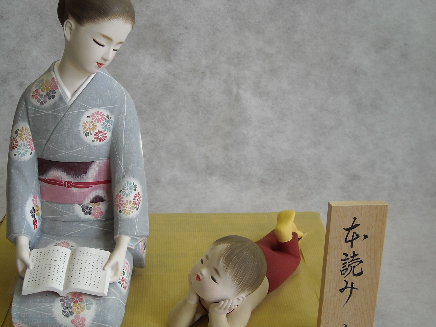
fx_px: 579
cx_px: 184
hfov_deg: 41.1
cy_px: 178
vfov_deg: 31.5
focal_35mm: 46
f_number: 2.8
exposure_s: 1/76
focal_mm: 5.7
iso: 64
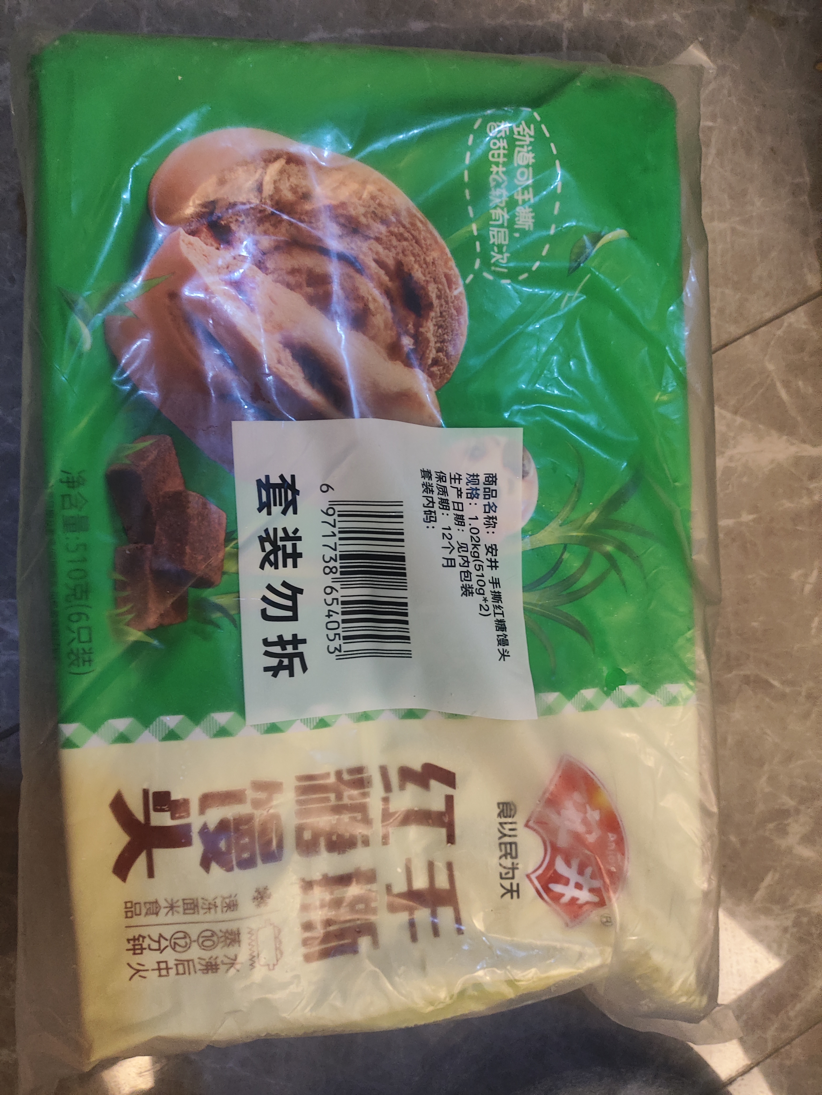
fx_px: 759
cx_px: 411
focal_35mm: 24
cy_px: 548
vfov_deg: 71.6
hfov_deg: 56.9
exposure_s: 1/25
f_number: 1.8
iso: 1060
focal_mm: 4.68
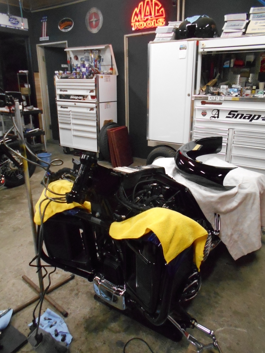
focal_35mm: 26
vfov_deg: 67.3
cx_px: 132
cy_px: 176
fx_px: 265
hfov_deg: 53.1
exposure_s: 1/60
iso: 800
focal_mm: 4.6
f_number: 3.2
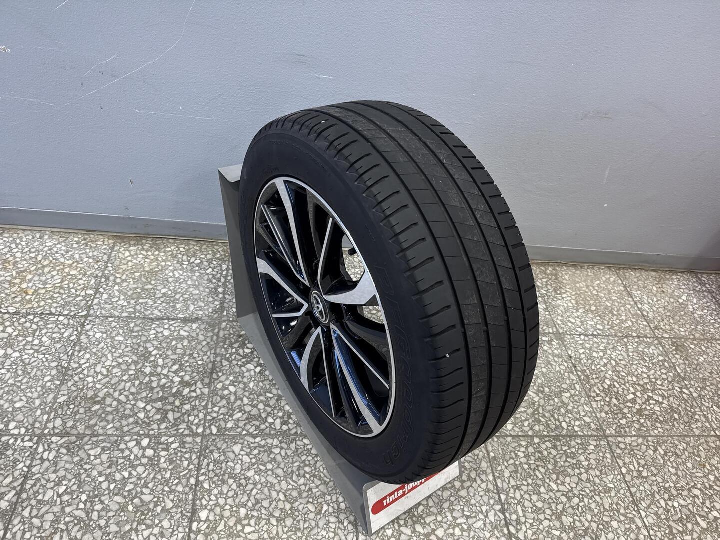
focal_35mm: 24
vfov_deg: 56.8
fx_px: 499
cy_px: 270
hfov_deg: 71.6
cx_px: 360
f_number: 1.78
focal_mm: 6.76
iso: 80
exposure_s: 1/100
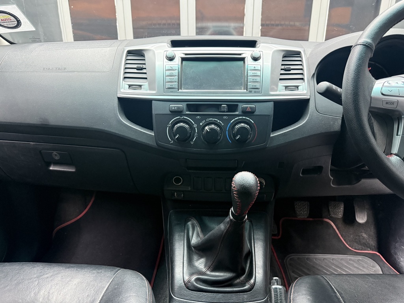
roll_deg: +0.1
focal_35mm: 24
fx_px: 280
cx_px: 202
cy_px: 152
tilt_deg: -18.7
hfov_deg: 71.6
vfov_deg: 56.8
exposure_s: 1/50
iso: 640
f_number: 1.78
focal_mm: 6.76
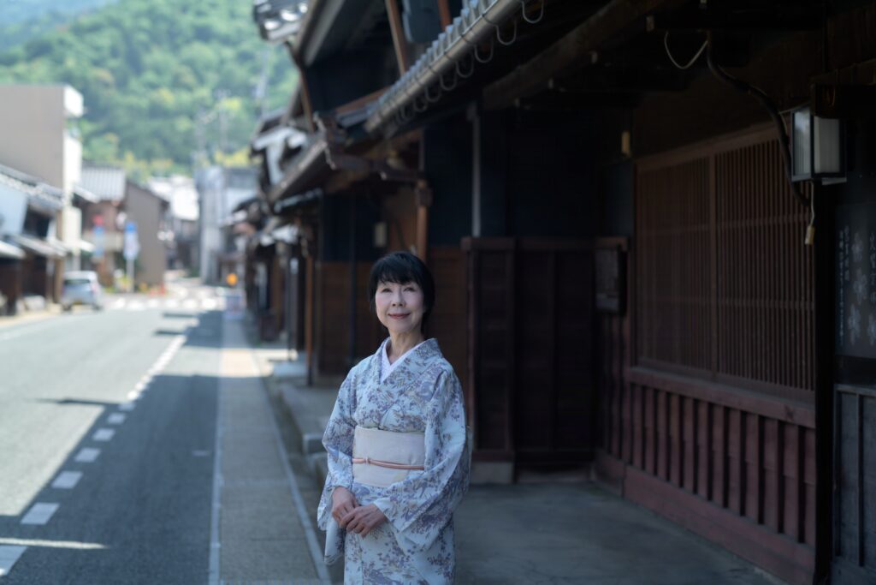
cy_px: 292
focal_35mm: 75
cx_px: 438
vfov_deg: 18.2
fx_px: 1825
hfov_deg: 27.0
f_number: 2
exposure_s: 1/400
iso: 100
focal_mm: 75
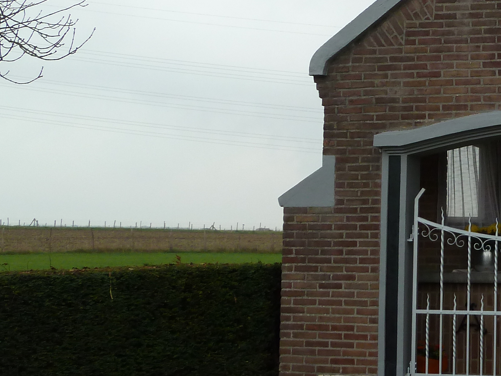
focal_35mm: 99
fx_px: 1433
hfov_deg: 19.0
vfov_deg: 14.9
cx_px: 564
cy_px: 79
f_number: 3.6
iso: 100
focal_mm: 6.5
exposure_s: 1/30
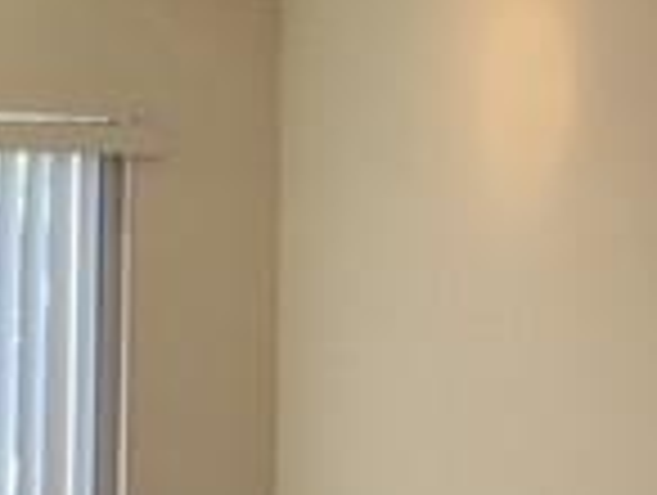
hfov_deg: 15.0
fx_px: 2414
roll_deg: -0.2
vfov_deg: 11.7
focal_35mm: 127
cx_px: 756
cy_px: 126
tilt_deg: +4.9
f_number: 2.2
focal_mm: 4.15
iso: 32
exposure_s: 1/33
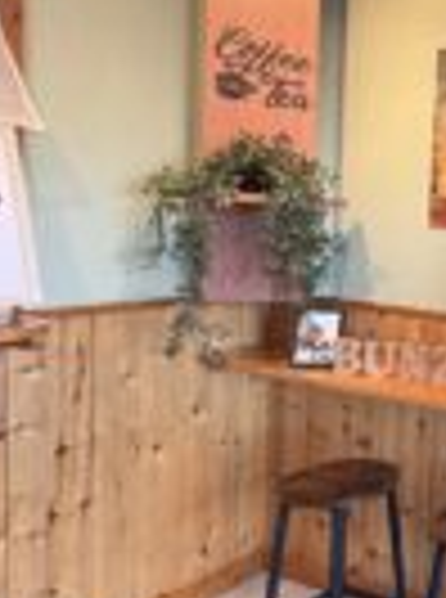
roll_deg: -4.2
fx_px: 656
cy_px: 261
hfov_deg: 26.2
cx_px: 685
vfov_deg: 49.0
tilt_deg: -3.5
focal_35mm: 38
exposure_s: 1/60
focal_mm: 2.22
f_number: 2.2
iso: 200
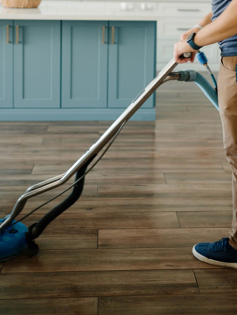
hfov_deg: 21.9
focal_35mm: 67
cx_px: 155
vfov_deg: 27.7
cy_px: 18
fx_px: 612
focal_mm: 35
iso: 320
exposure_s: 1/100
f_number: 1.8
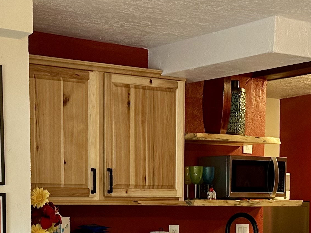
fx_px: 773
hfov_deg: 22.8
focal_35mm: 86
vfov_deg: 16.6
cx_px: 167
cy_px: 259
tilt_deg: -4.3
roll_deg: -0.2
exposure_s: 1/60
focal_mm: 6.86
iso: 125
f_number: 1.78
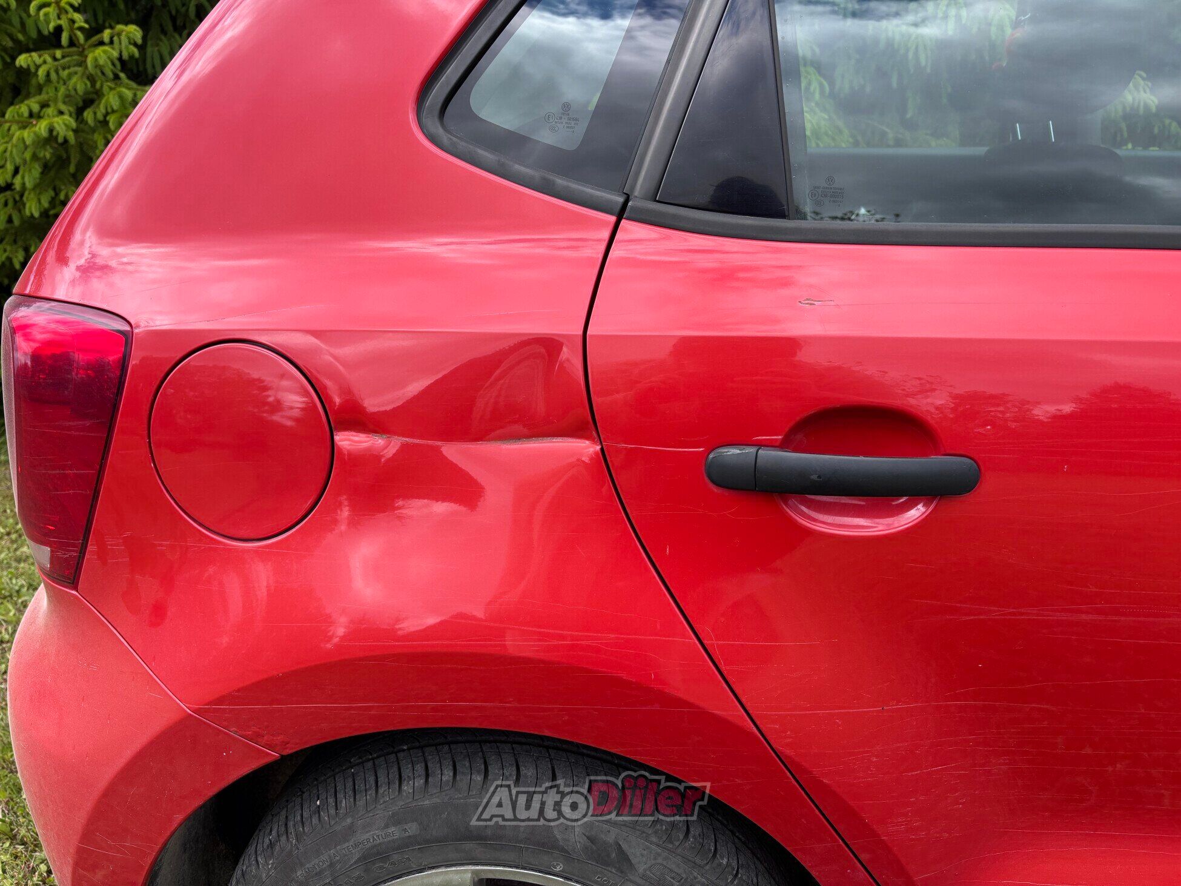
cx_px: 590
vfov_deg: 53.1
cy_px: 443
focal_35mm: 26
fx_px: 887
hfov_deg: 67.3
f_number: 1.6
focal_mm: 5.96
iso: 50
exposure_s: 1/824
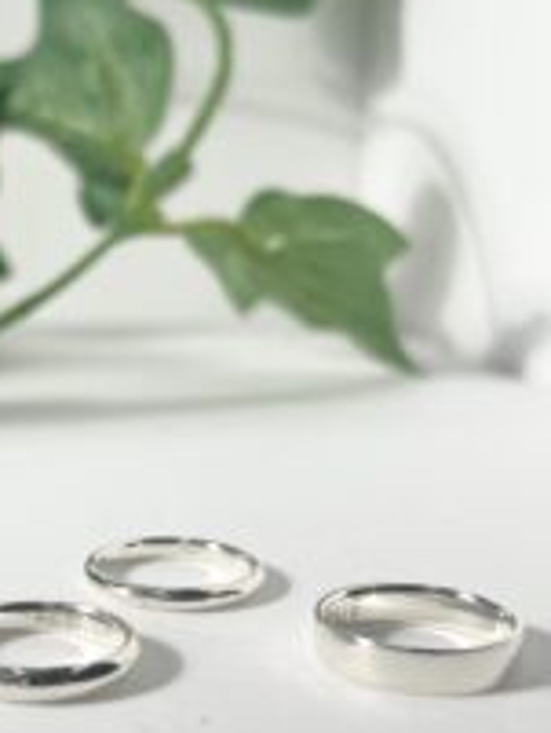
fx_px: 1314
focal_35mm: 62
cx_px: 40
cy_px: 408
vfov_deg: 31.1
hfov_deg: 23.0
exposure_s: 1/3165
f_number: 1.5
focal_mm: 5.7
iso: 50
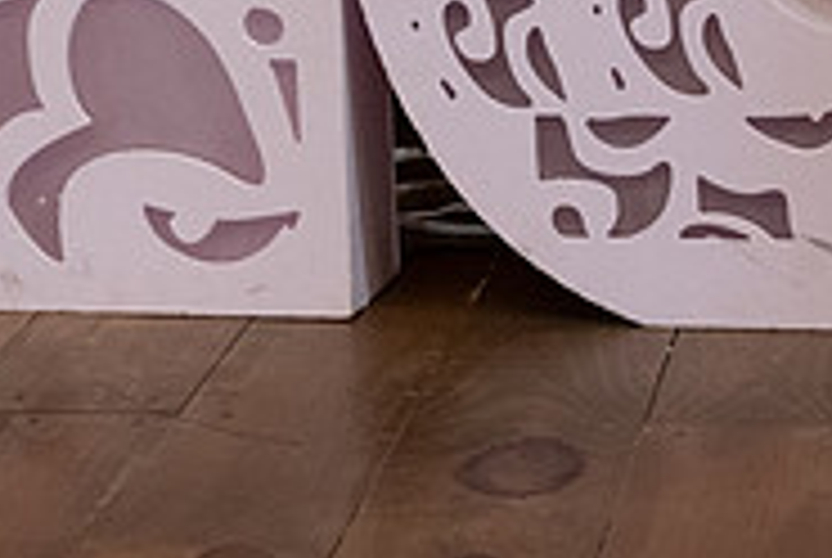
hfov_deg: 13.9
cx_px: 571
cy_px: -295
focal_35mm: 147
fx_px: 3403
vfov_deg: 9.1
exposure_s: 1/320
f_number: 3.6
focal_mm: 31.5
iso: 4000
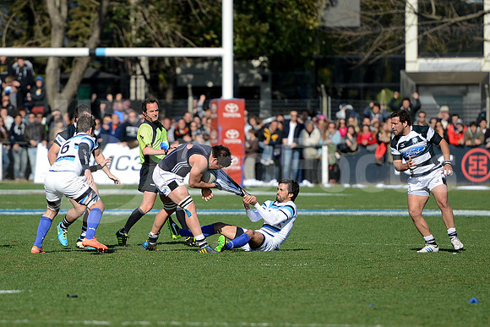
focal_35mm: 195
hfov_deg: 10.5
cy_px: 164
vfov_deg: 7.0
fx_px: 2655
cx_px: 245
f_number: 2.8
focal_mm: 195
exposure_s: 1/2500
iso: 250
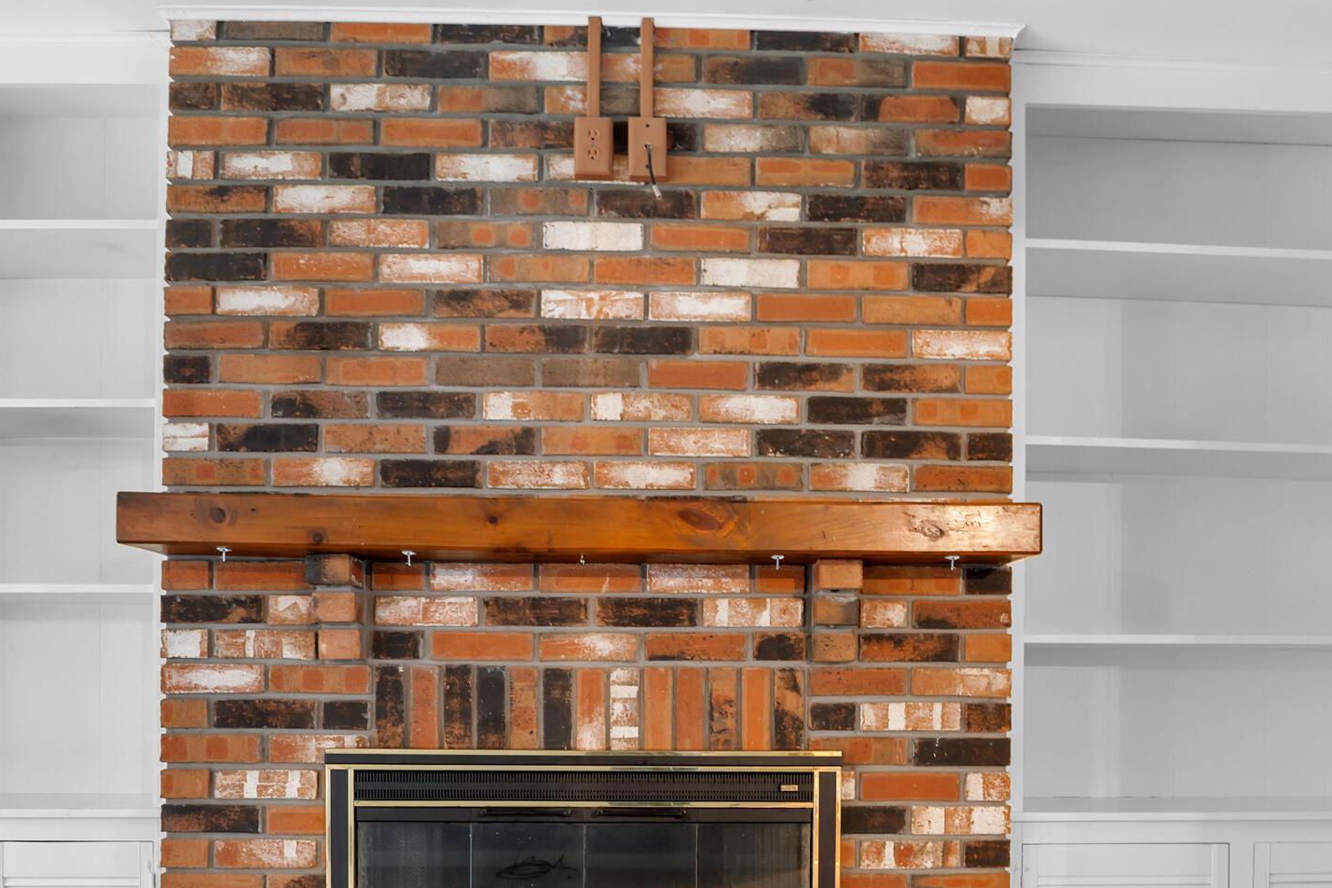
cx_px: 682
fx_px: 1036
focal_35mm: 28
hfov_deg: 65.5
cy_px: 682
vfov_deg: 44.6
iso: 250
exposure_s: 1.6
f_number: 4
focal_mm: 16
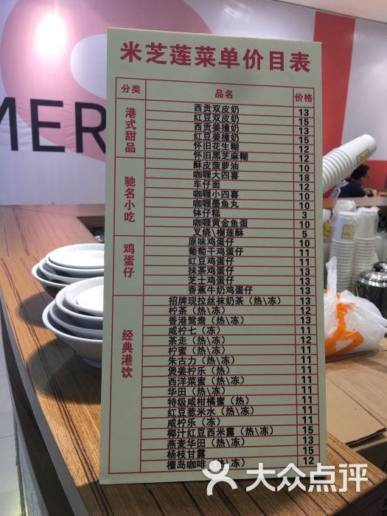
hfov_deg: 48.2
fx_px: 432
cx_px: 194
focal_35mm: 29
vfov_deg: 61.7
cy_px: 258
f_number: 2.2
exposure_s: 1/33
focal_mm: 4.15
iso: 25
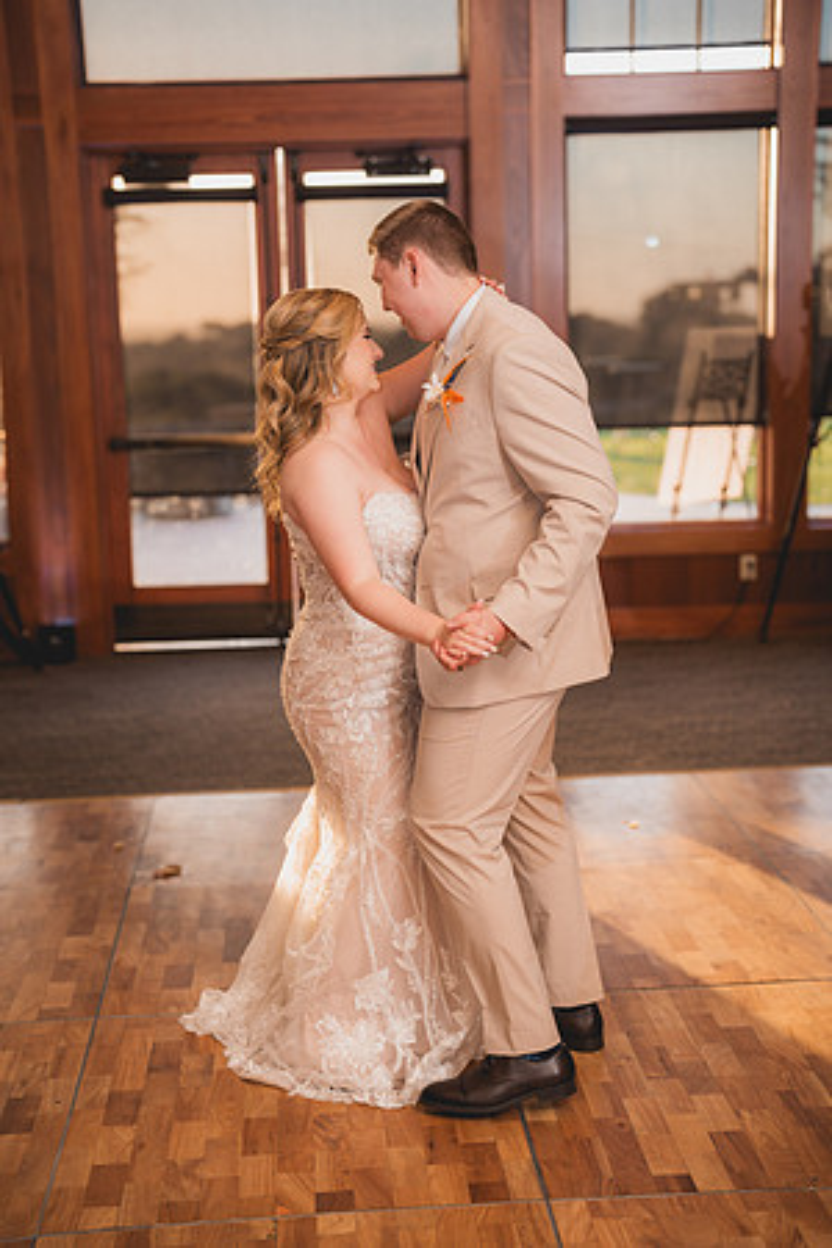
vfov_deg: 39.6
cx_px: 416
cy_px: 624
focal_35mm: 50
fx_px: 1733
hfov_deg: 27.0
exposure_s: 1/250
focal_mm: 50
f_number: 1.8
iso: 125
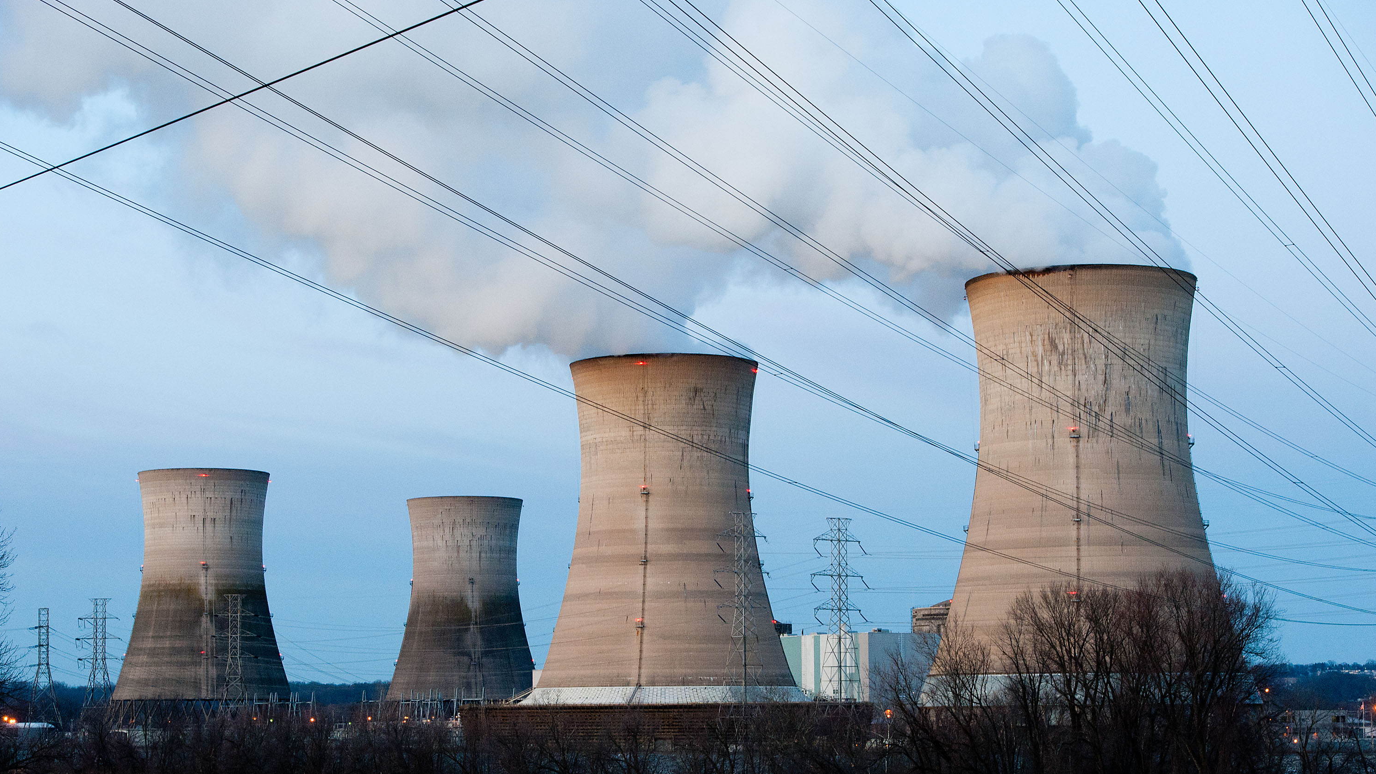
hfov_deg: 28.6
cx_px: 683
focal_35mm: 74
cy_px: 461
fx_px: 2700
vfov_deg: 16.3
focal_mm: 70
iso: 2000
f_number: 5.6
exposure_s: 1/100
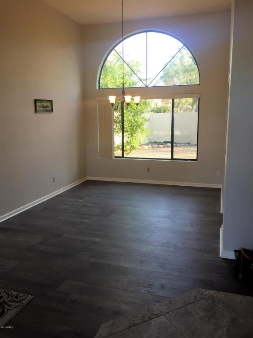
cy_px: 169
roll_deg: +0.2
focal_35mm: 29
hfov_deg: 48.2
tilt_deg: -9.8
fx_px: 283
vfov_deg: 61.7
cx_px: 126
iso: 50
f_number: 2.2
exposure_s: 1/120
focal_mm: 4.15
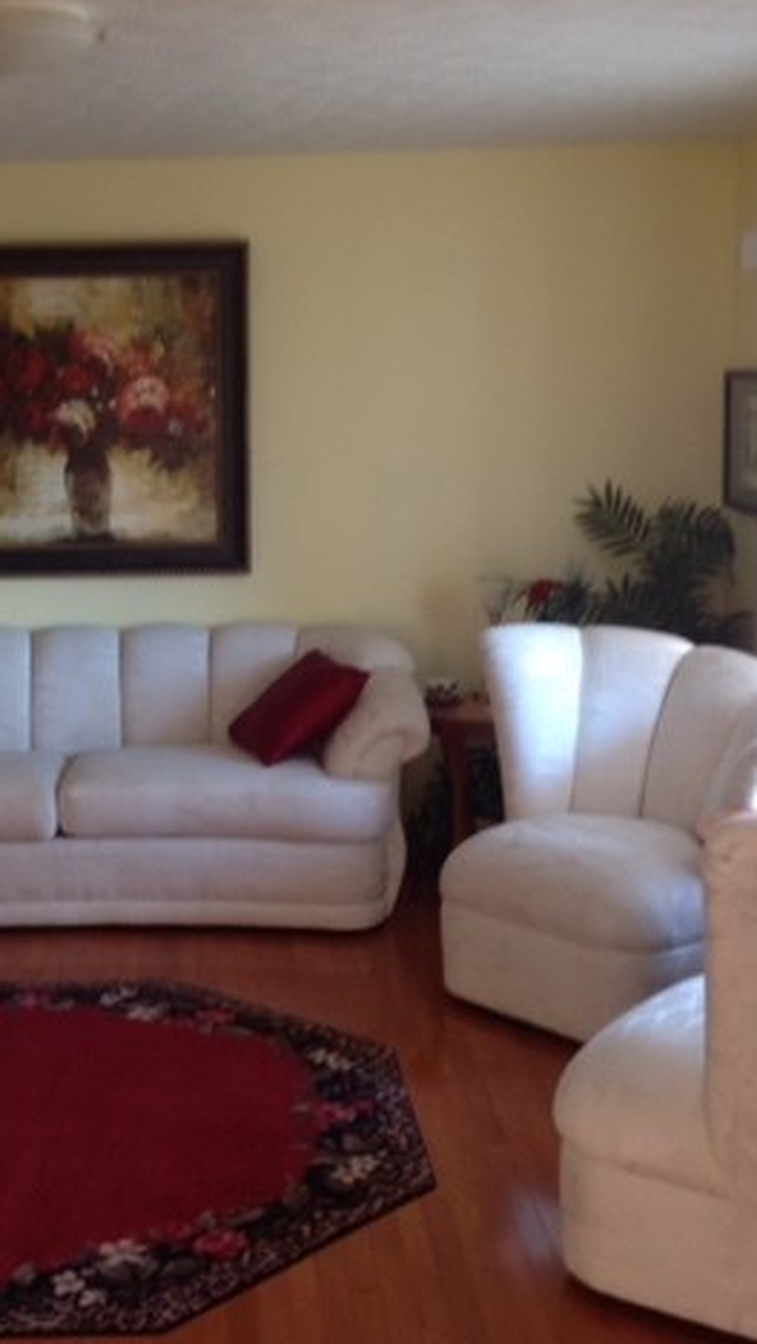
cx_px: 169
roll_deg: +0.9
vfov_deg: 39.9
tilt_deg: -10.6
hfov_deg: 22.8
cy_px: 676
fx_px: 1855
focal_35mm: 52
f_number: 2.4
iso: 64
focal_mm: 4.28
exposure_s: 1/15
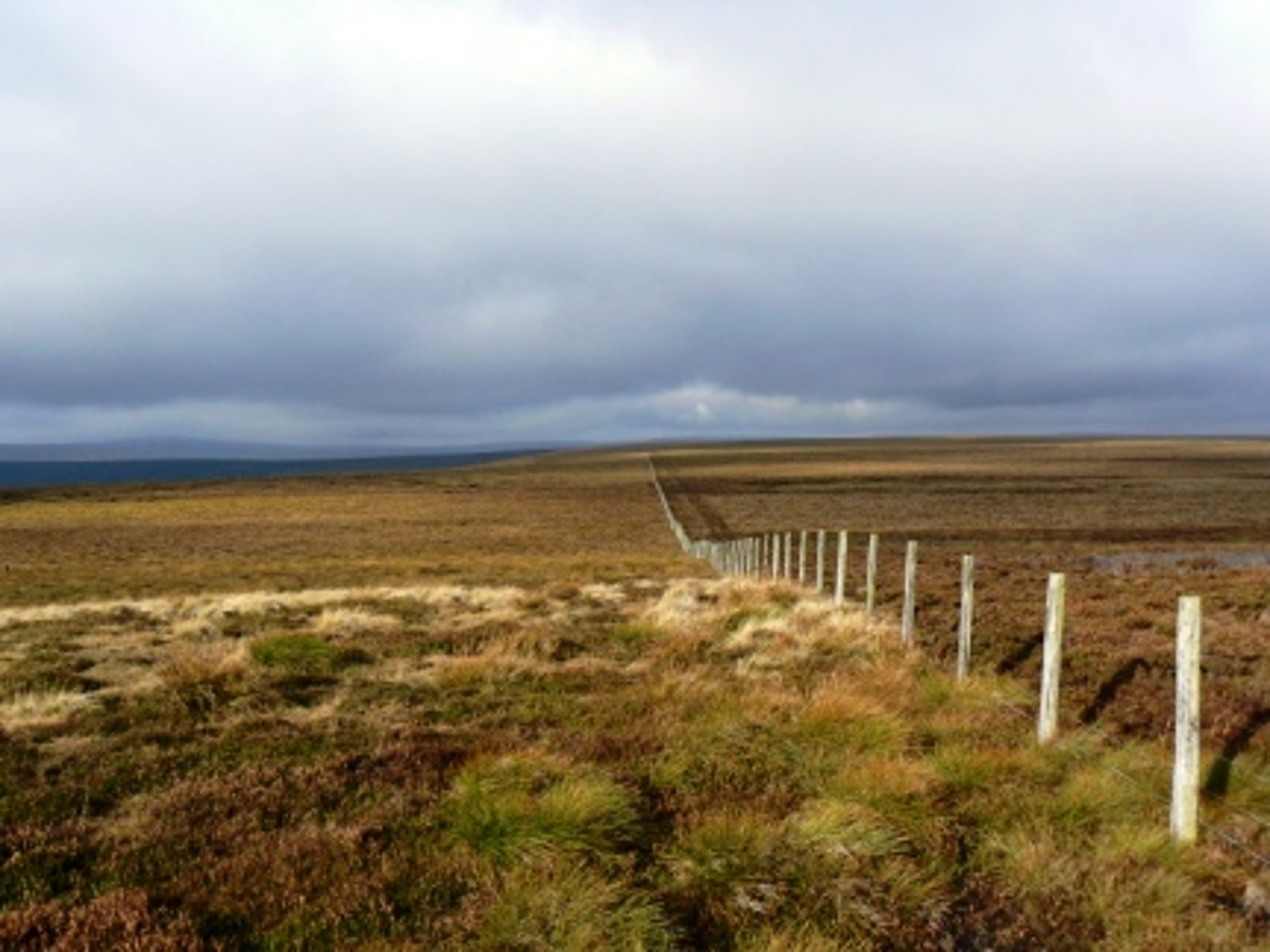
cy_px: 476
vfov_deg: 39.7
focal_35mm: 36
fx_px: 1321
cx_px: 635
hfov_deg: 51.4
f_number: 5.6
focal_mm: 6
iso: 80
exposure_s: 1/400
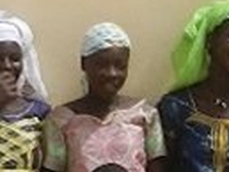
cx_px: 582
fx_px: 3569
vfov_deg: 2.8
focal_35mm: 539
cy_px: 335
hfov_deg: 3.6
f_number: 4.7
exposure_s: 1/1000
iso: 160
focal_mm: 12.1
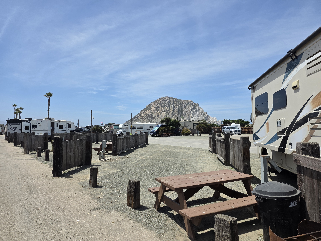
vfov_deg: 58.9
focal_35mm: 23
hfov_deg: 73.9
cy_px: 120
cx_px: 160
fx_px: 213
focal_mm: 6.25
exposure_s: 1/7944
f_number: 1.7
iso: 80
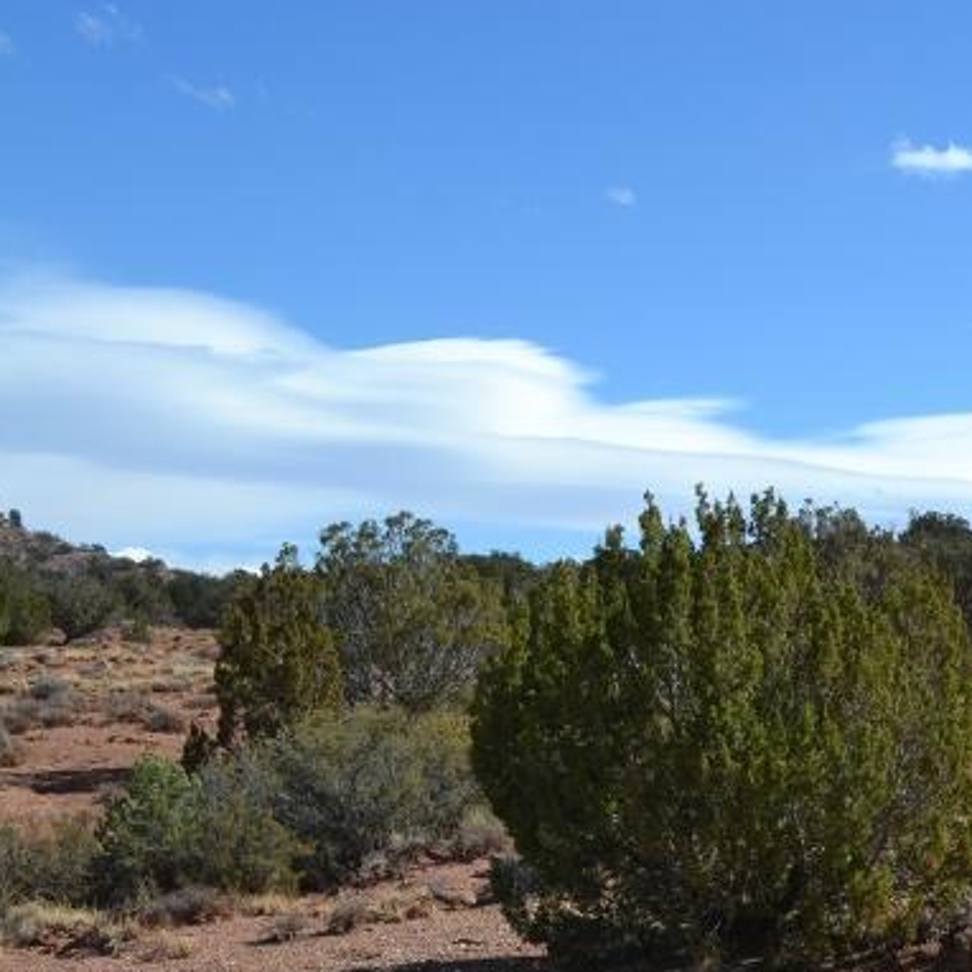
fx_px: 2033
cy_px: 487
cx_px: 1008
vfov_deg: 26.9
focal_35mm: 64
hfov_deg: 25.4
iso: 100
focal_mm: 24
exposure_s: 1/250
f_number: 8
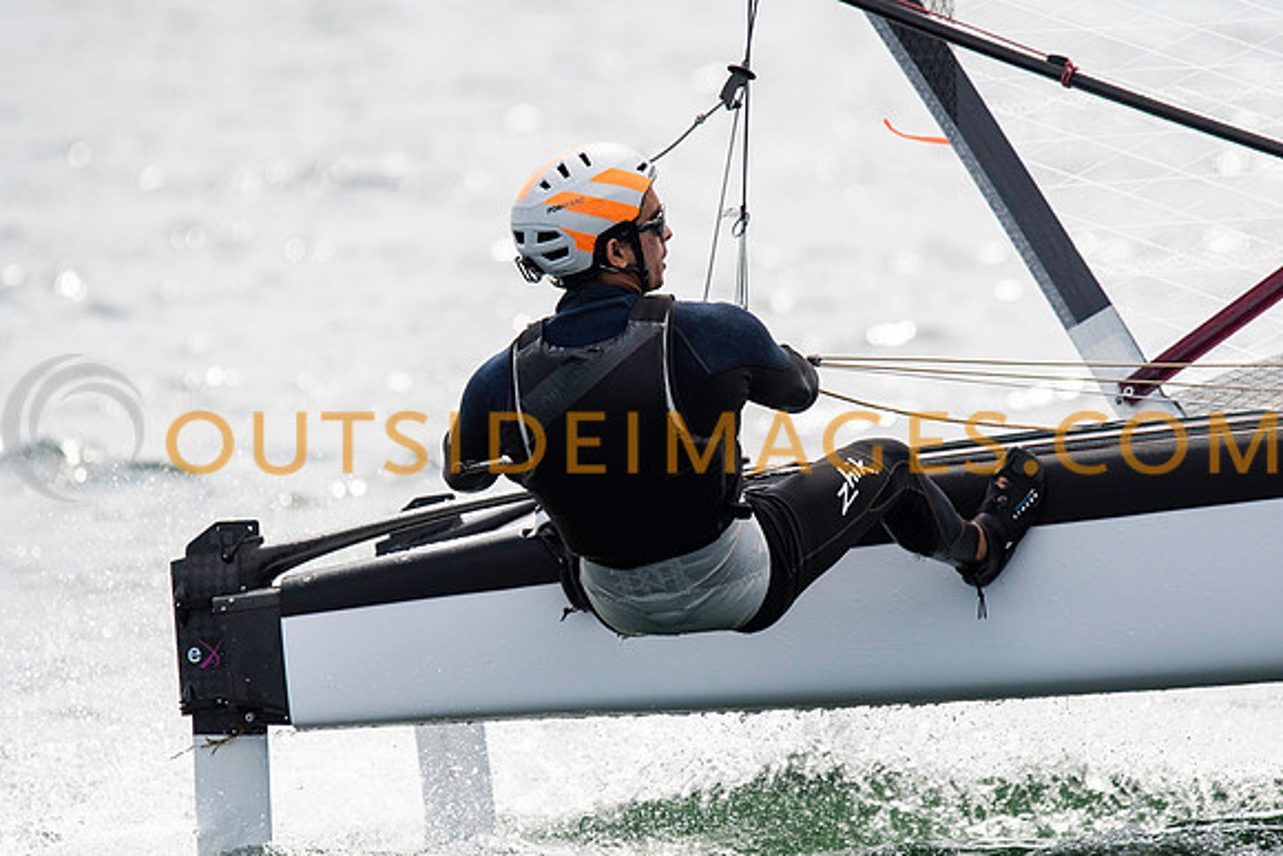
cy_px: 428
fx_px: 16283
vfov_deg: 3.0
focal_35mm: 457
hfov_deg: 4.5
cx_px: 642
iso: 400
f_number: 5
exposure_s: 1/4000
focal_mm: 300
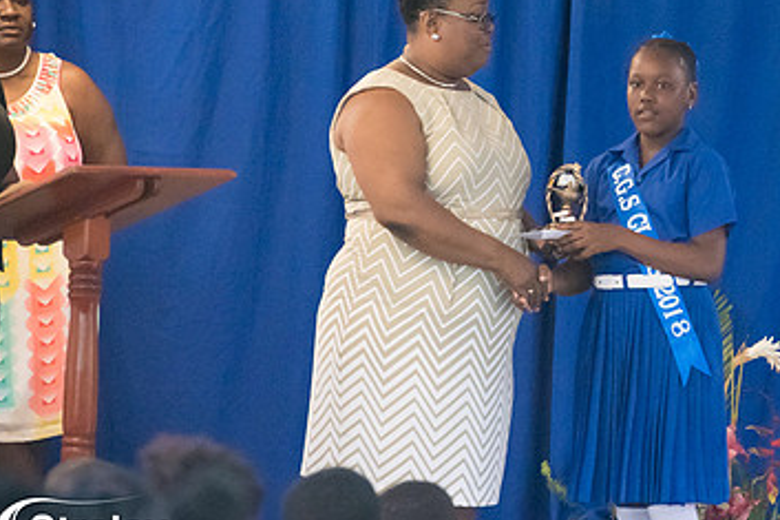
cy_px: 169
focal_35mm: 329
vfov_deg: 4.2
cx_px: 610
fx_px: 7125
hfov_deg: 6.3
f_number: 6.3
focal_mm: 200
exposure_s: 1/200
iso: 22800
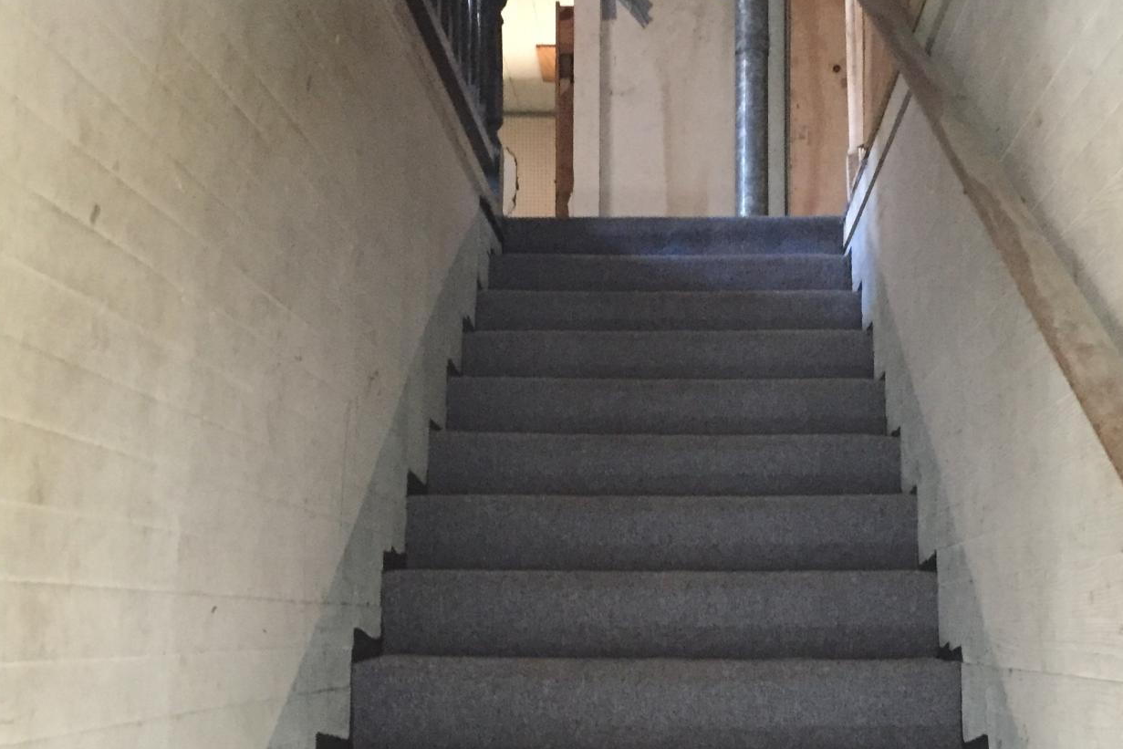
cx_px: 661
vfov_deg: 27.3
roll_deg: +0.6
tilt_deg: +5.3
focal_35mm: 49
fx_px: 1529
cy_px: 509
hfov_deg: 40.2
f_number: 2.2
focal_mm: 4.15
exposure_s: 1/15
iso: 320
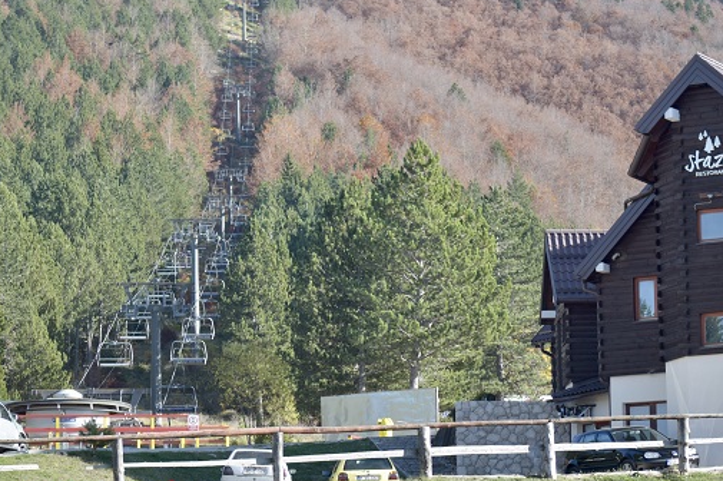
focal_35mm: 131
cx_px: 314
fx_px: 2625
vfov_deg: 10.5
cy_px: 171
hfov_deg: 15.7
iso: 100
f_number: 4
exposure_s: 1/250
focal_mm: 55
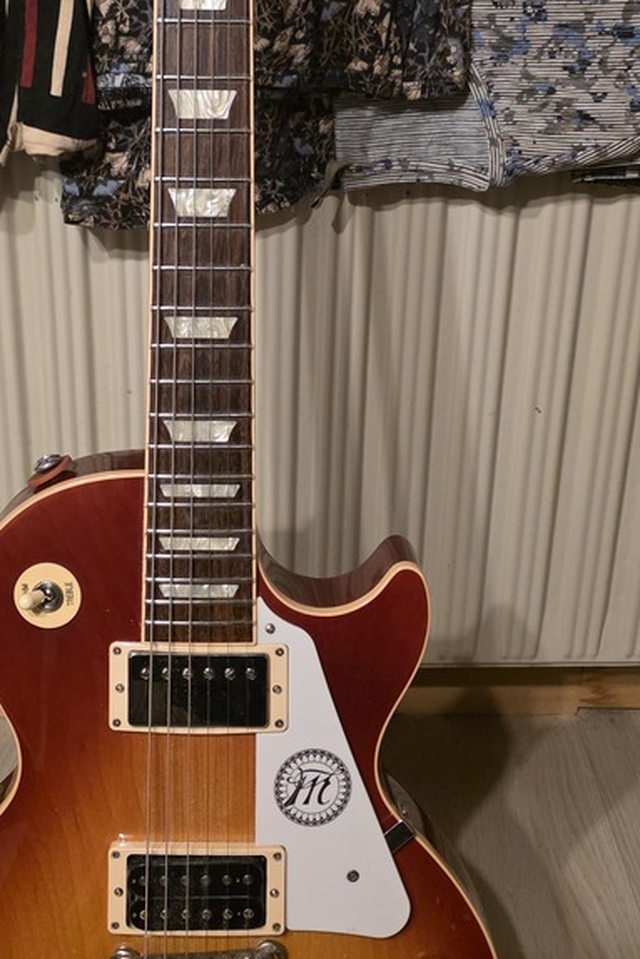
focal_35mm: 50
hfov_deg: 26.9
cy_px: 312
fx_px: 1332
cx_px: 251
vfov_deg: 39.1
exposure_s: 1/100
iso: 2000
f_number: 1.7
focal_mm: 6.3
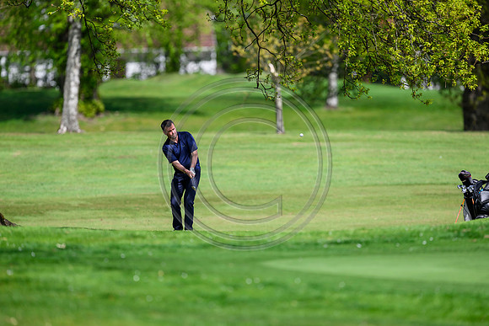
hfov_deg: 5.2
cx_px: 244
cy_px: 163
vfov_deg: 3.4
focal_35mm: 400
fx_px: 5434
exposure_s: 1/5000
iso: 500
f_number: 3.5
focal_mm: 400
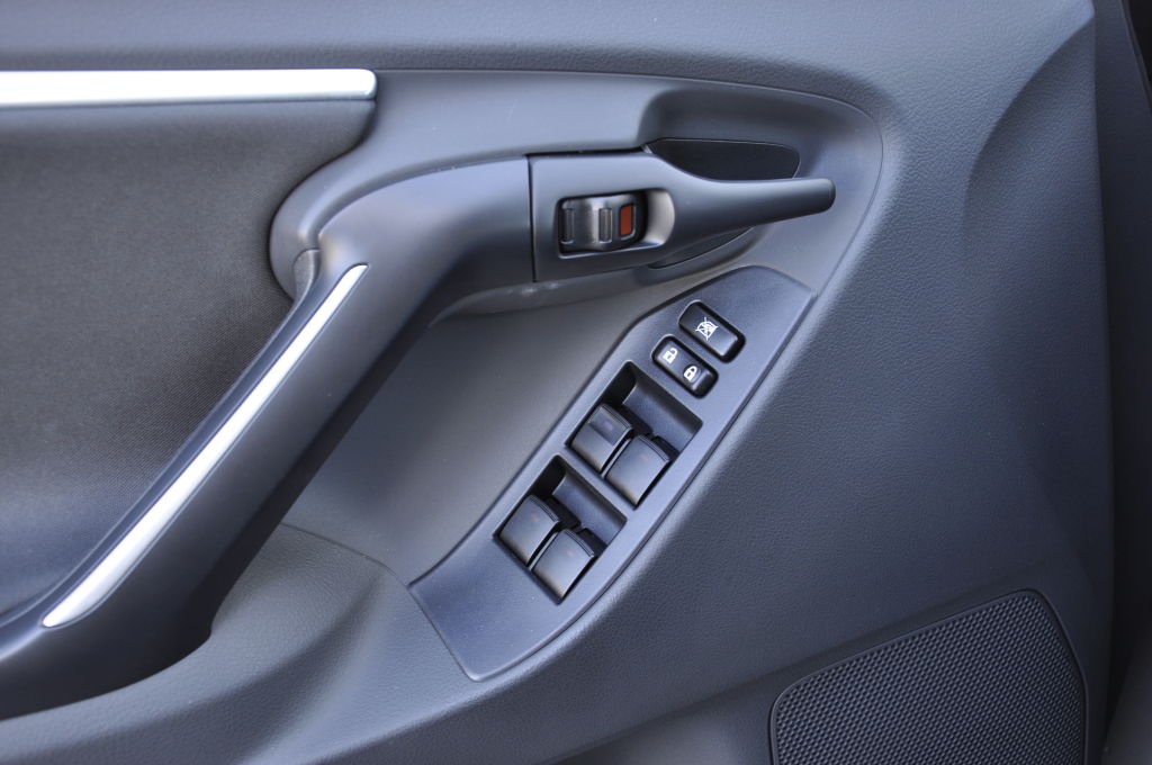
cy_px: 382
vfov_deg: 31.8
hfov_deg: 46.5
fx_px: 1342
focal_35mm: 42
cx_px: 576
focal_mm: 28
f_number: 5.6
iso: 320
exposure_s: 1/30
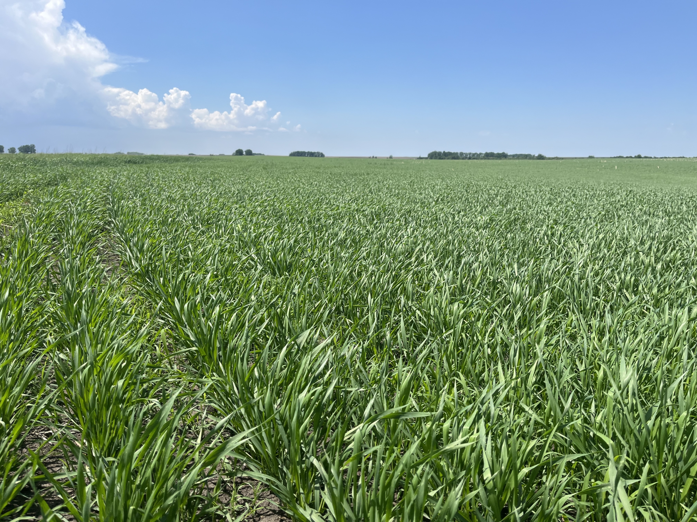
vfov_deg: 53.1
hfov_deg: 67.3
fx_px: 524
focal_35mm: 26
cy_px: 261
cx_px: 348
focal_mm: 5.1
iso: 50
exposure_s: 1/3745
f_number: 1.6
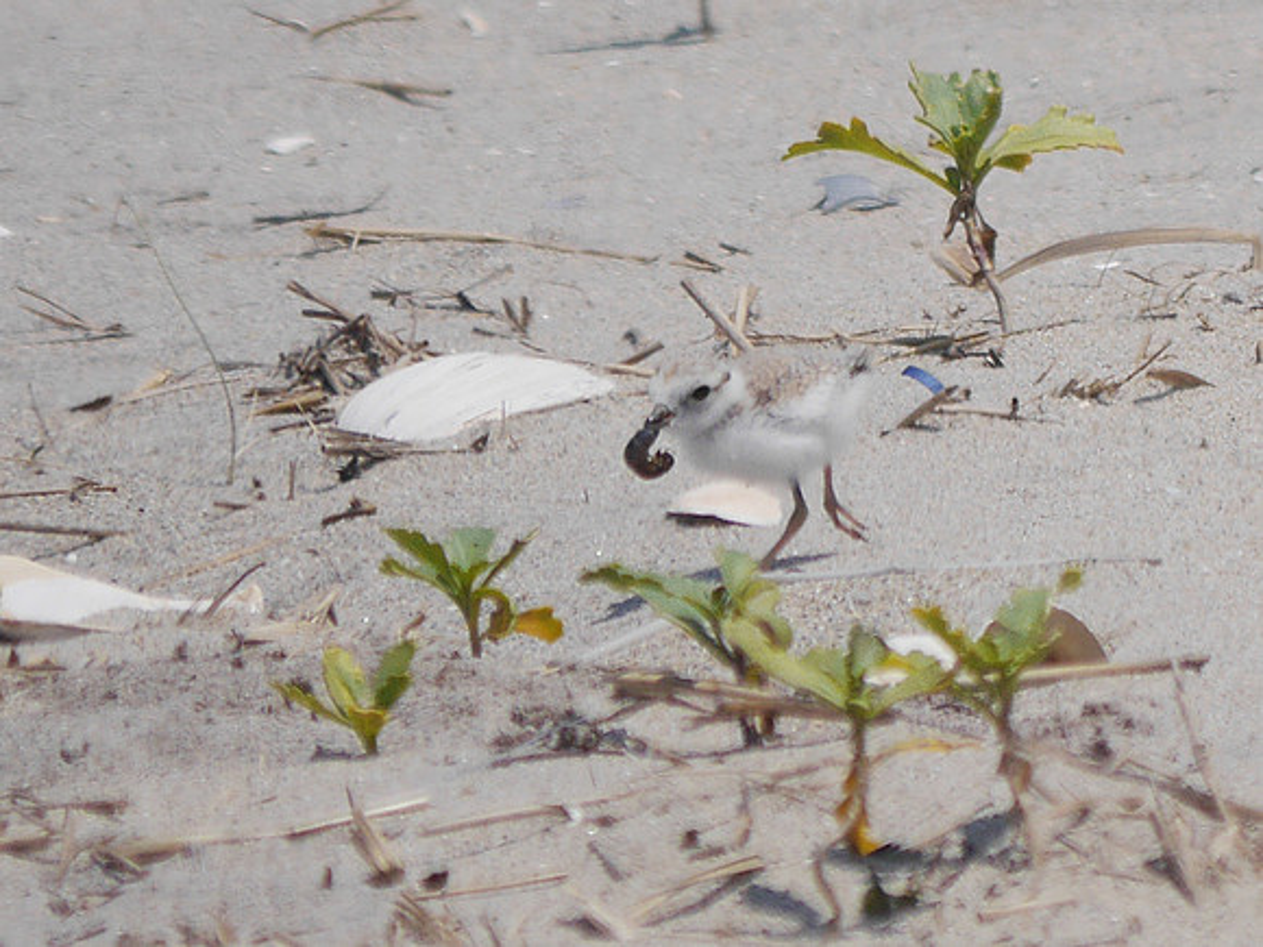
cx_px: 632
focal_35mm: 600
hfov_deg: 3.3
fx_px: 21892
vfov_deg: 2.5
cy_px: 474
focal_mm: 300
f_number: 5.6
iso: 200
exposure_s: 1/2500
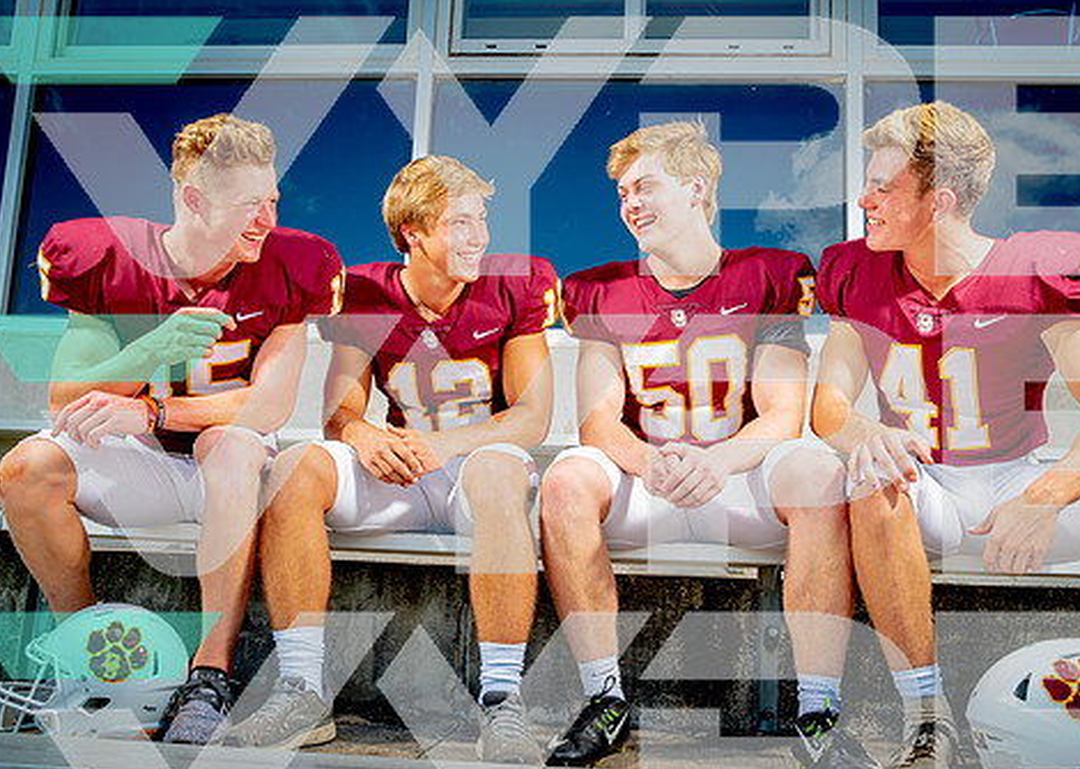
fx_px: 950
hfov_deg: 59.2
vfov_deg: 44.0
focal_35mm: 31
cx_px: 570
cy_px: 445
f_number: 11
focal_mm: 24
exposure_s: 1/125
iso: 100
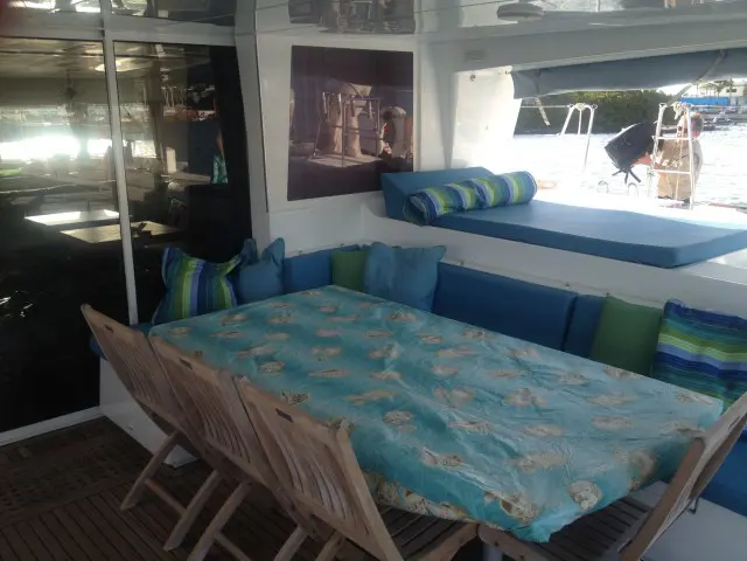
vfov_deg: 40.7
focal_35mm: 35
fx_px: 755
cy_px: 280
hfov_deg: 52.6
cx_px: 374
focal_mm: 4.28
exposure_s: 1/277
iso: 50
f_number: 2.4
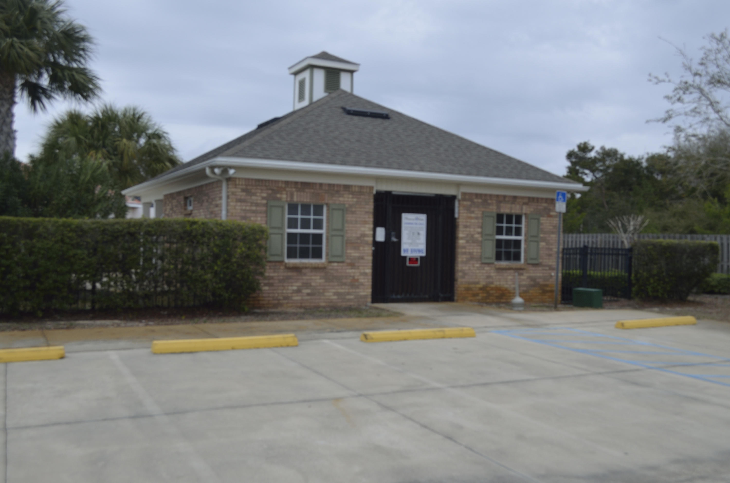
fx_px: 668
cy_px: 242
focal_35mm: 33
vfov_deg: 39.8
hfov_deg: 57.3
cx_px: 365
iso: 200
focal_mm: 22
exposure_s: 1/200
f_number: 7.1
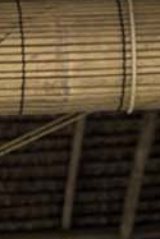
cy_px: 708
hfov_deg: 4.3
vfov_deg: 6.3
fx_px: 1996
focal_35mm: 300
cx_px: -449
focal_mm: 39
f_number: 6.3
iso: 560
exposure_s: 1/250
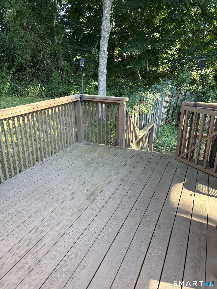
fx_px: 217
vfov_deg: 67.3
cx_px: 108
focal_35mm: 26
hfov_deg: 53.1
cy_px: 144
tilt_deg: -20.0
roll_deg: -0.2
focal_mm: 5.96
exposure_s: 1/163
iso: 80
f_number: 1.6
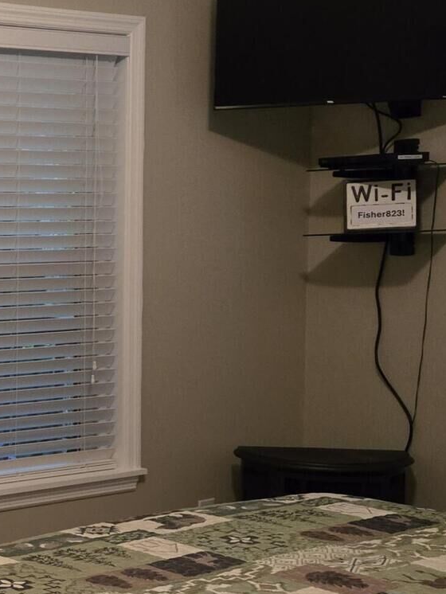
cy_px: 350
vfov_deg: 27.3
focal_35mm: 71
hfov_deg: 18.7
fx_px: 1219
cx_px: -188
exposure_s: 1/60
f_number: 1.8
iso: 500
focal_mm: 5.4
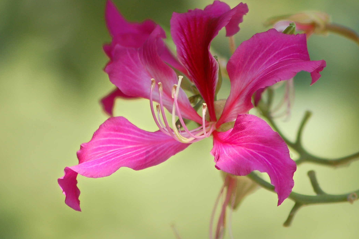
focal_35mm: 368
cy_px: 118
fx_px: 3669
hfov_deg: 5.6
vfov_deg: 3.7
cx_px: 216
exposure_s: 1/200
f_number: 5
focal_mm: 170
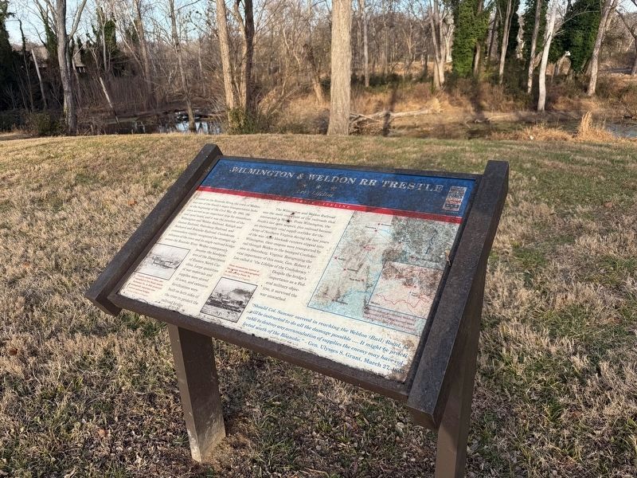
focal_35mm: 24
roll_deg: +2.4
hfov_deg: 71.6
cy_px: 239
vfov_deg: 56.8
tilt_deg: -20.6
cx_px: 318
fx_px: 442
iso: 80
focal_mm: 6.76
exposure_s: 1/1493
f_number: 1.78
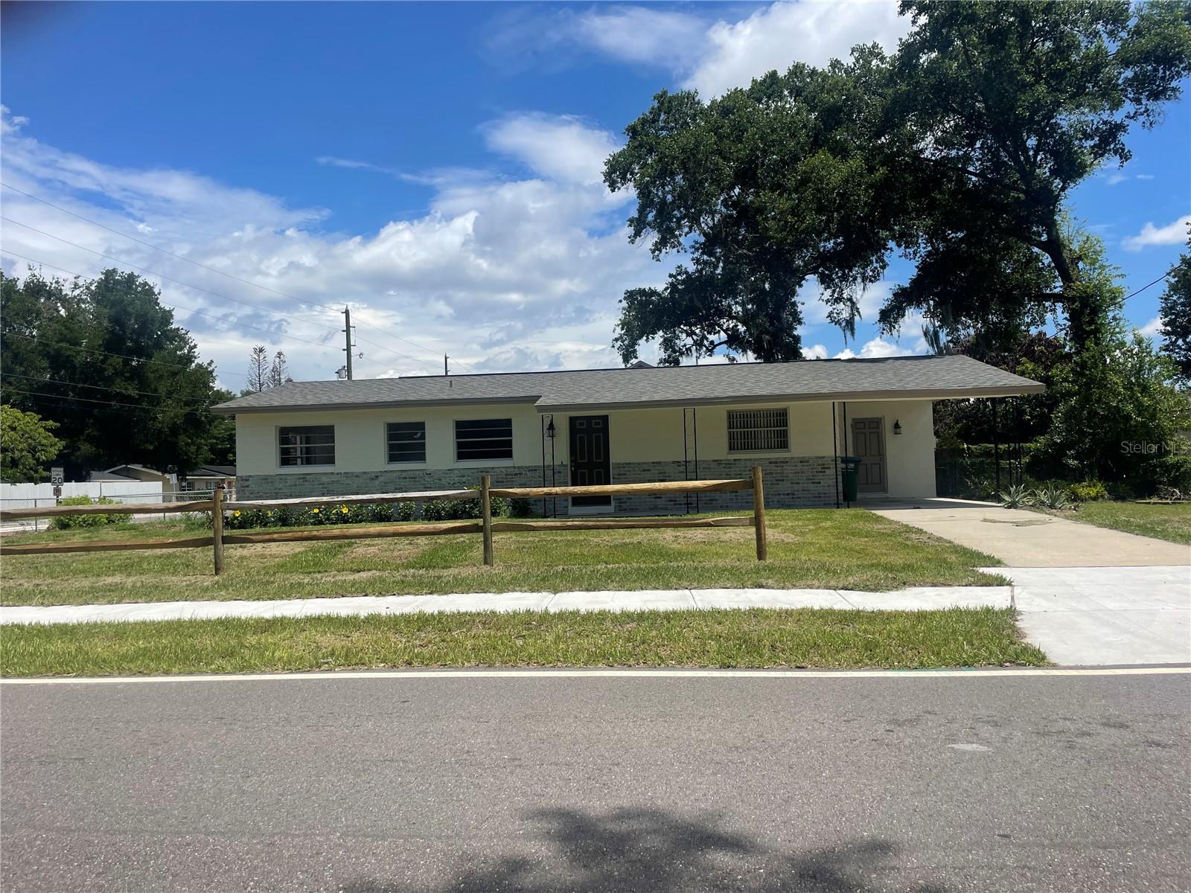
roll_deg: +0.8
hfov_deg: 67.3
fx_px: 895
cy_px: 446
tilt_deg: +3.6
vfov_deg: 53.1
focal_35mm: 26
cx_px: 596
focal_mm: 4.2
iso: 32
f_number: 1.6
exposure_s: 1/5051
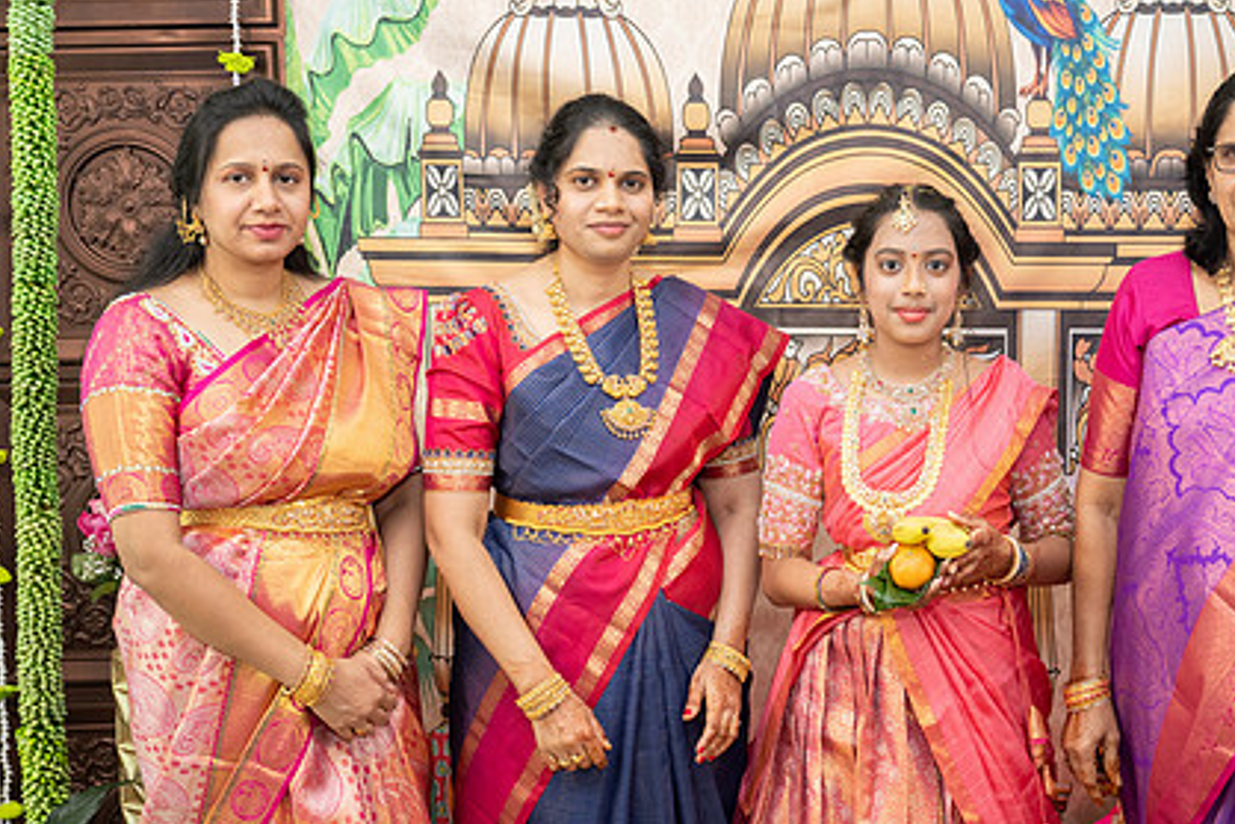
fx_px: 1819
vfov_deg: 25.5
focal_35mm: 53
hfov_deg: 37.2
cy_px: 450
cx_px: 786
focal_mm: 38
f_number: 3.2
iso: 640
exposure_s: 1/160
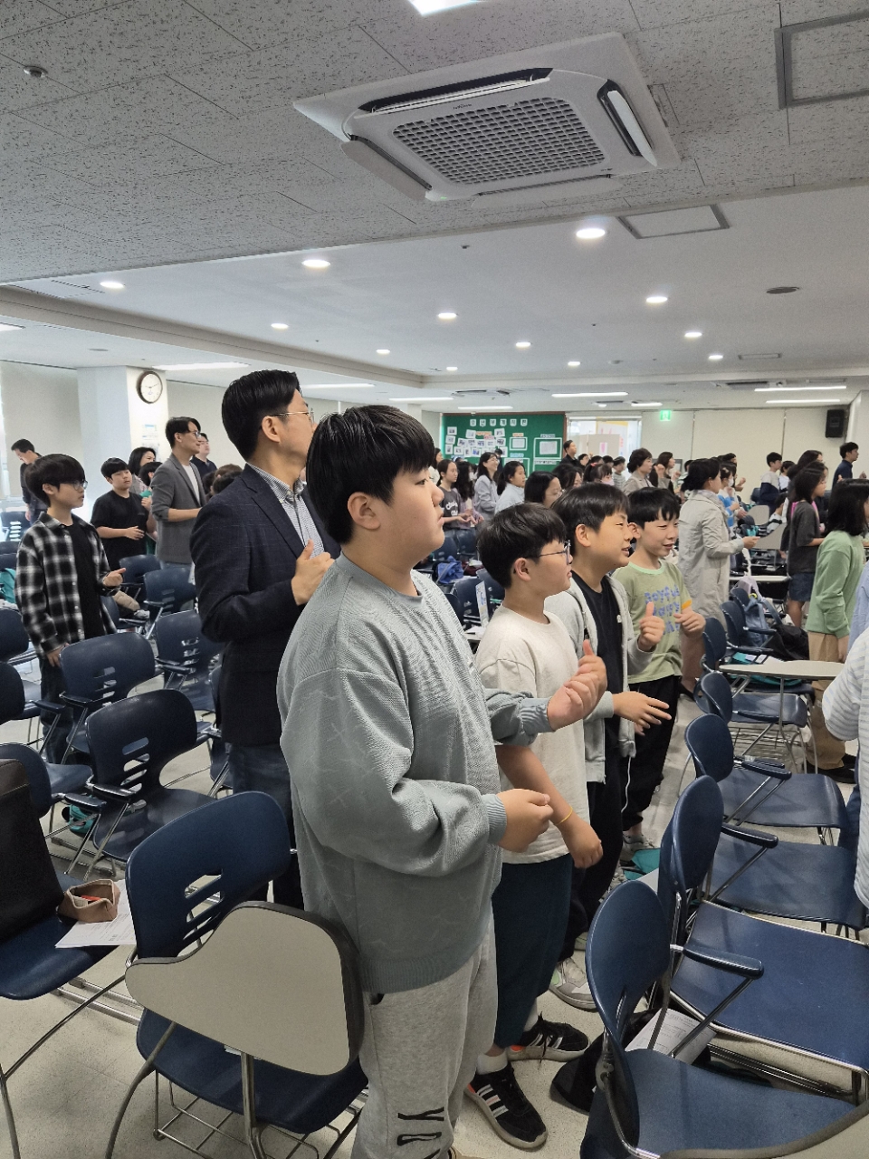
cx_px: 434
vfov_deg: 73.9
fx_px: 770
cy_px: 580
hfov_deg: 58.9
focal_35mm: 23
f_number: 1.8
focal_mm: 5.4
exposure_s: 1/120
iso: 250
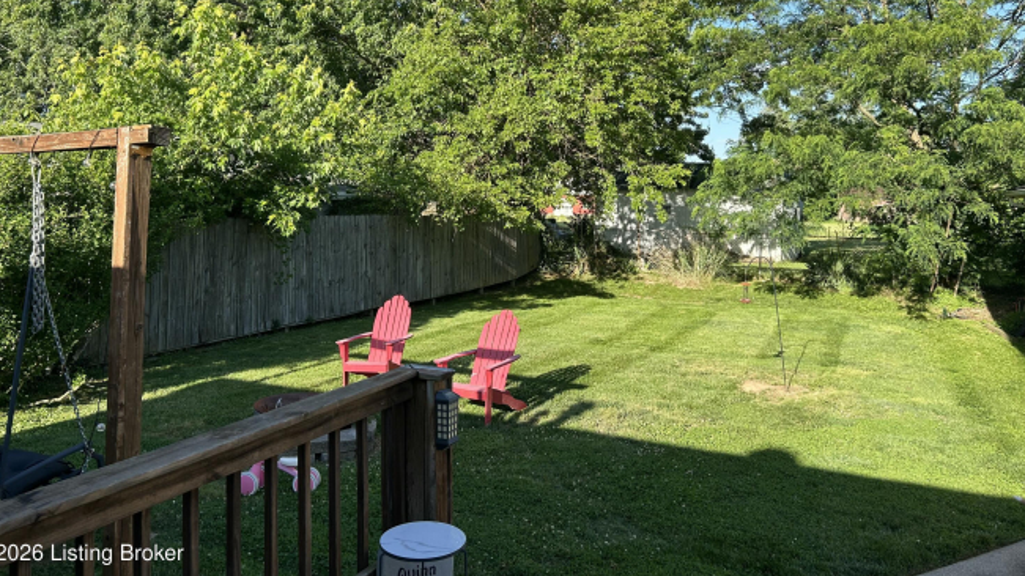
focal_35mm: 29
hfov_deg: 66.1
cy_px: 195
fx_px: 788
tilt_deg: +0.8
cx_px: 501
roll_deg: -0.8
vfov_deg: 39.7
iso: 50
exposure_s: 1/1224
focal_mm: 5.7
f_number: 1.5
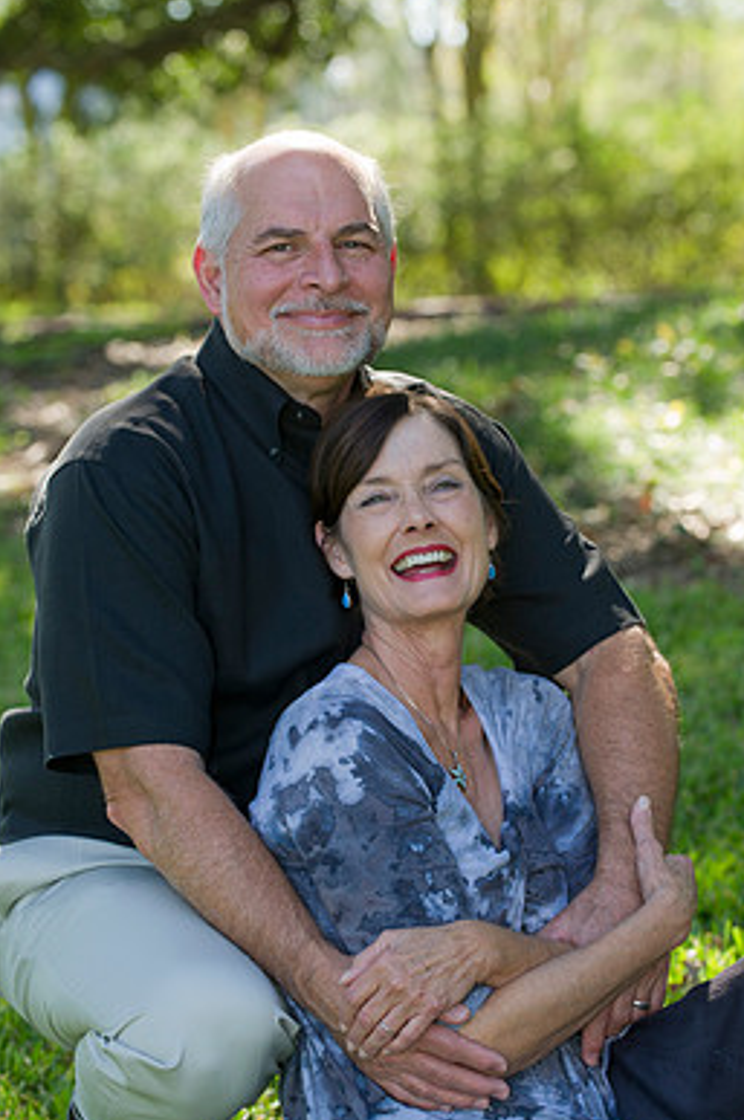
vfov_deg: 16.0
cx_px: 401
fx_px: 3978
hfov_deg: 10.7
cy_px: 587
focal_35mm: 128
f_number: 4
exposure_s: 1/160
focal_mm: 110
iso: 250
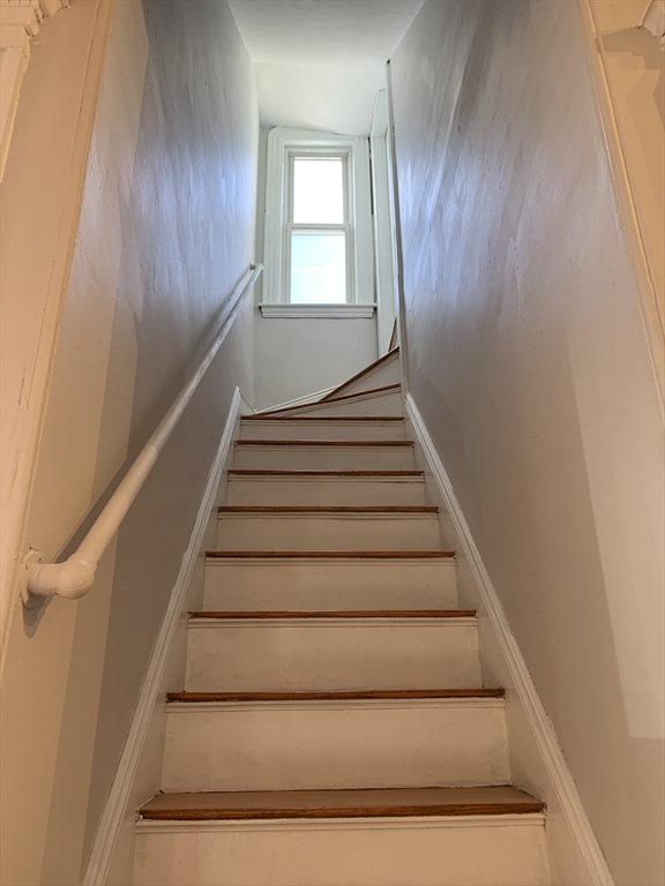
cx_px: 332
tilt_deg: +23.2
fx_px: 666
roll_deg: -0.1
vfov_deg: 67.3
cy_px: 443
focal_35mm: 26
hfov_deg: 53.1
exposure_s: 1/60
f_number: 1.8
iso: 50
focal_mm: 4.25
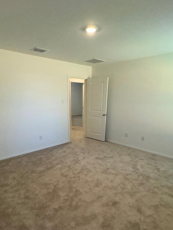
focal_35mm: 22
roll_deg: +0.2
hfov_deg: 61.0
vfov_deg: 75.1
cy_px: 143
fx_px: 147
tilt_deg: -18.3
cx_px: 81
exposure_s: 1/120
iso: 160
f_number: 2.2
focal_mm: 2.22
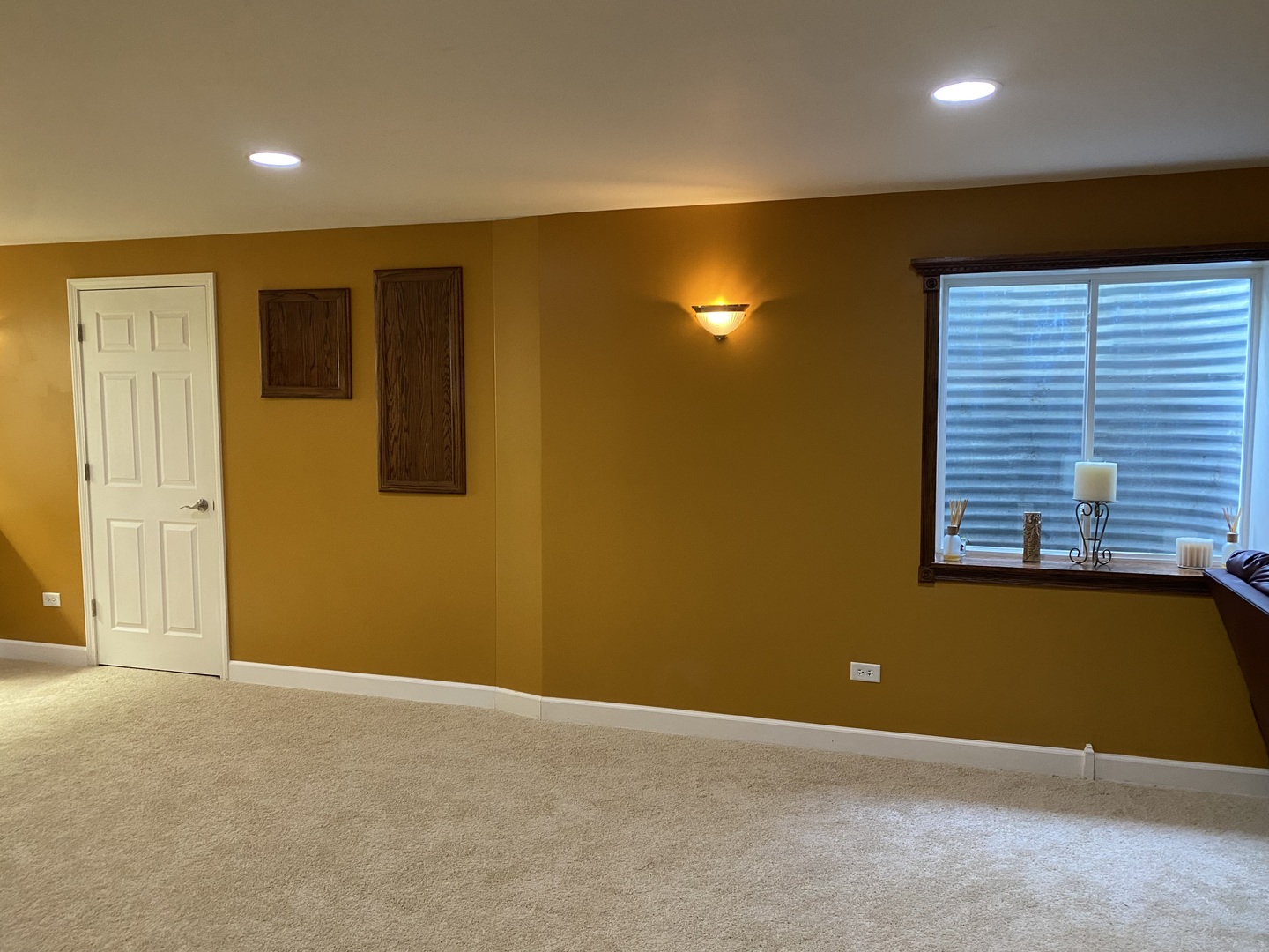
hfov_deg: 67.3
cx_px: 634
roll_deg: +0.2
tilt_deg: -3.6
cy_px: 476
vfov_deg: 53.1
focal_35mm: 26
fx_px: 953
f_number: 1.8
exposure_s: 1/60
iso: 400
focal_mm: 4.25
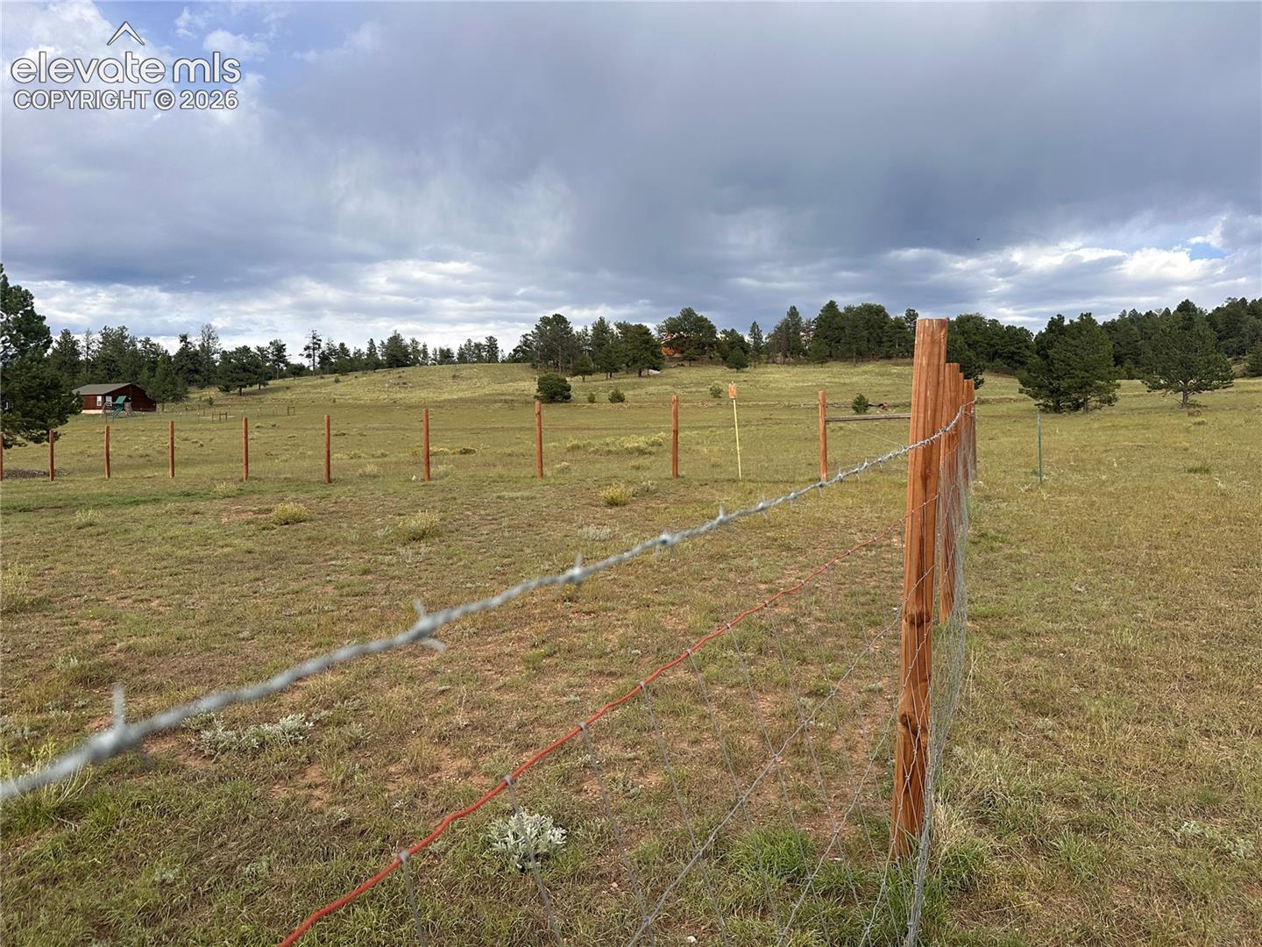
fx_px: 875
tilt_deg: -1.8
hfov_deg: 71.6
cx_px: 631
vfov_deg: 56.8
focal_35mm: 24
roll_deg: -1.0
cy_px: 474
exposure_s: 1/2525
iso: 80
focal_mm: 6.86
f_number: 1.78
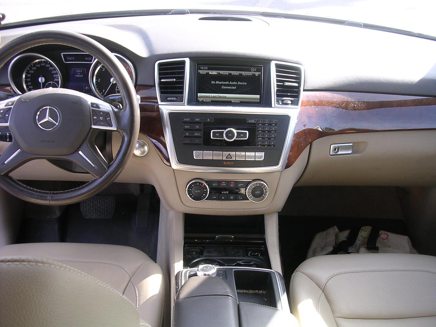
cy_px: 164
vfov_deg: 37.7
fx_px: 479
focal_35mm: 38
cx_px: 218
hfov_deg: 49.0
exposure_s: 1/84.2
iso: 100
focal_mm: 5.8
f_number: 2.8
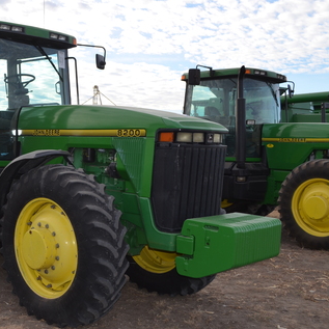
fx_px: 516
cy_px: 157
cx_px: 65
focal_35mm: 48
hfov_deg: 34.3
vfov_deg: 35.3
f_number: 5.6
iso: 100
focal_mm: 22
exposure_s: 1/200
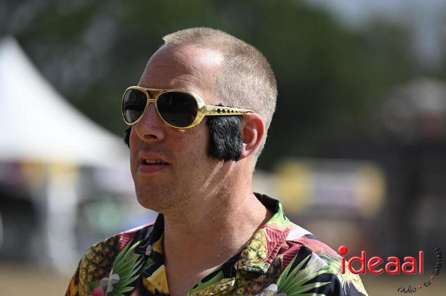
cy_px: 148
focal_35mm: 270
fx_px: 3341
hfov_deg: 7.6
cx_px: 223
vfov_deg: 5.1
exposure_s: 1/2000
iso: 400
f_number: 5.6
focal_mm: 270
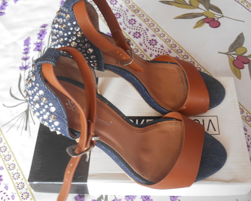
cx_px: 128
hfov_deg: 39.5
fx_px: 349
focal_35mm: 47
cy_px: 93
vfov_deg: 32.1
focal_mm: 7.2
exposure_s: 1/30
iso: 80
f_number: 3.9
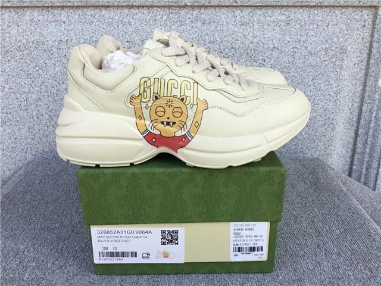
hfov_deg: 58.4
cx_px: 190
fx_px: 341
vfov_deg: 45.4
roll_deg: +0.5
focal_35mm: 31
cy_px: 143
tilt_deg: -20.2
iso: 25
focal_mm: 3.3
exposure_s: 1/283
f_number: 2.4
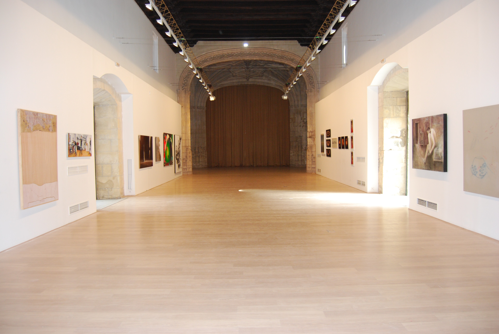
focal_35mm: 27
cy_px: 167
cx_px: 250
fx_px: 375
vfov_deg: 48.0
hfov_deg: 67.3
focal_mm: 18
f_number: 3.5
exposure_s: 1/60
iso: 560
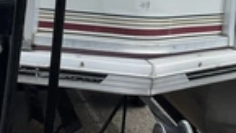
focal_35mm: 87
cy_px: -10
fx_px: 545
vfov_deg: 13.7
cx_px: 160
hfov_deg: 24.3
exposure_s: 1/1451
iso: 25
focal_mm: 3
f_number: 1.8
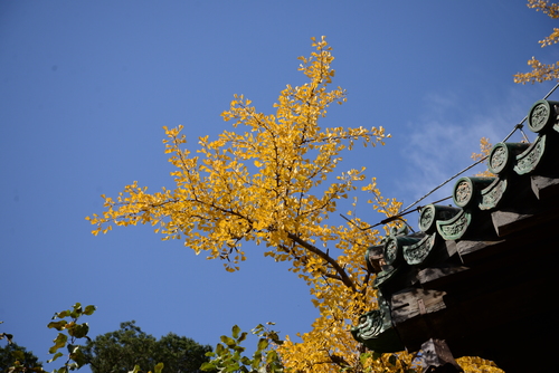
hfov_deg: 23.9
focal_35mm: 85
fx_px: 1321
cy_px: 186
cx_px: 280
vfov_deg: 16.1
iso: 400
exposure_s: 1/1000
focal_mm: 85
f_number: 5.6
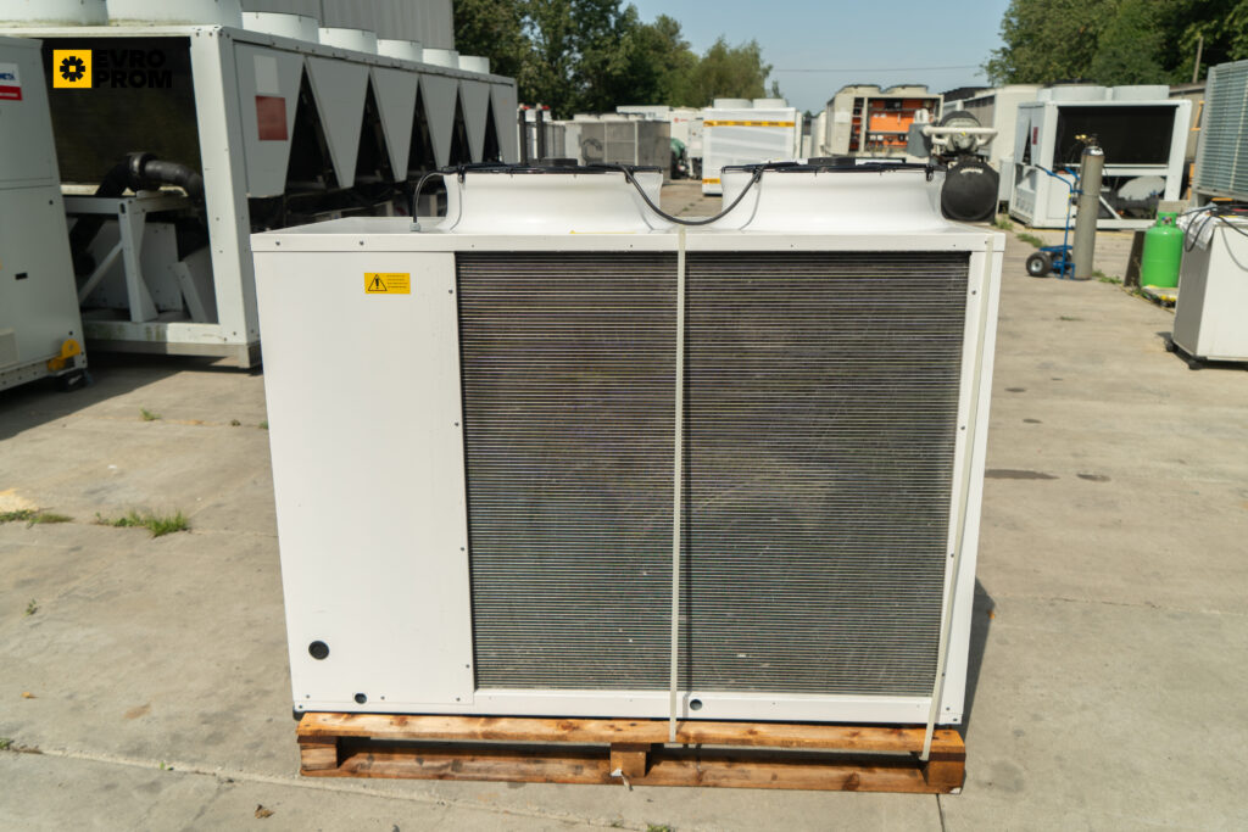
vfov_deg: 45.0
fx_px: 1005
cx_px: 624
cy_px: 416
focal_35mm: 29
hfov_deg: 63.7
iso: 100
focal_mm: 29
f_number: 4
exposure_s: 1/640
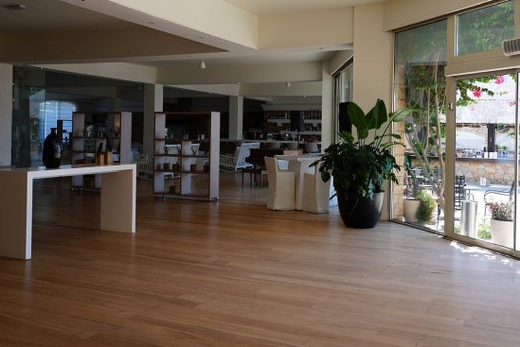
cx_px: 291
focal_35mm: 35
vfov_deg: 37.7
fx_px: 506
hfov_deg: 54.3
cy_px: 131
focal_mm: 24
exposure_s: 1/30
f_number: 5.6
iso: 125
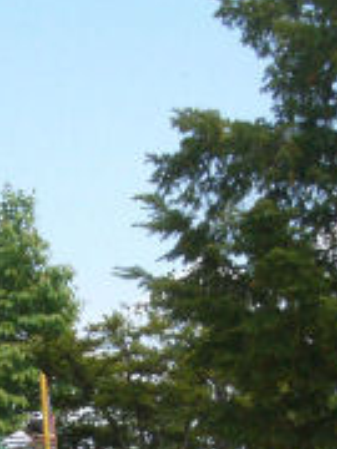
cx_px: 15
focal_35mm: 157
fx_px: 2038
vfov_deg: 12.2
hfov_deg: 9.4
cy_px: 566
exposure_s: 1/500
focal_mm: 8.2
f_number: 5
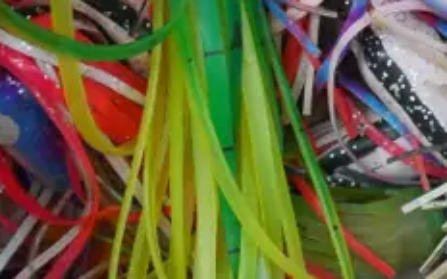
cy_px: -95
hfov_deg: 6.8
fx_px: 3655
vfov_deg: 4.4
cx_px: 842
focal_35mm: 300
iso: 3200
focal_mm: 32
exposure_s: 1/25
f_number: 5.6
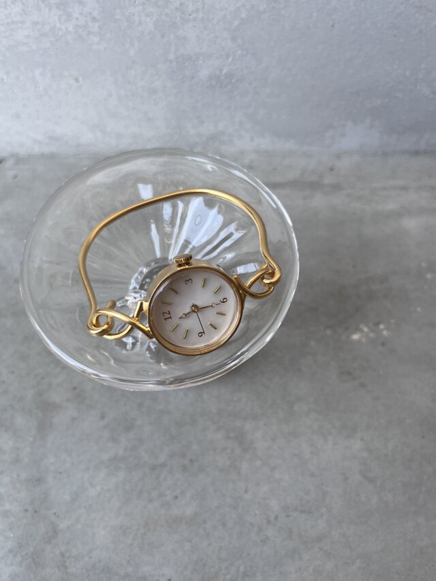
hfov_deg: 53.1
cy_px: 290
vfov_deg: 67.3
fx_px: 437
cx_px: 218
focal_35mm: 26
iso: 32
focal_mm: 5.1
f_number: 1.6
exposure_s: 1/122
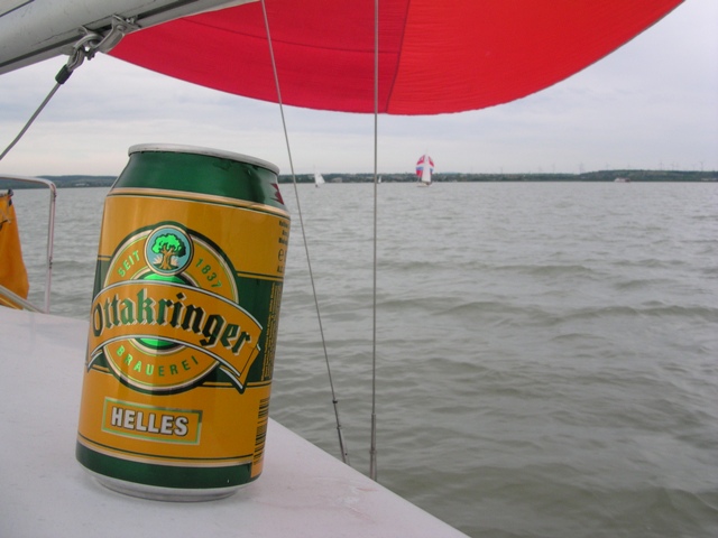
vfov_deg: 38.7
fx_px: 767
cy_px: 269
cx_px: 359
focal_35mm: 37
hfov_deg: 50.1
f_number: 4.5
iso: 100
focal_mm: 5.6
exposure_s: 1/144
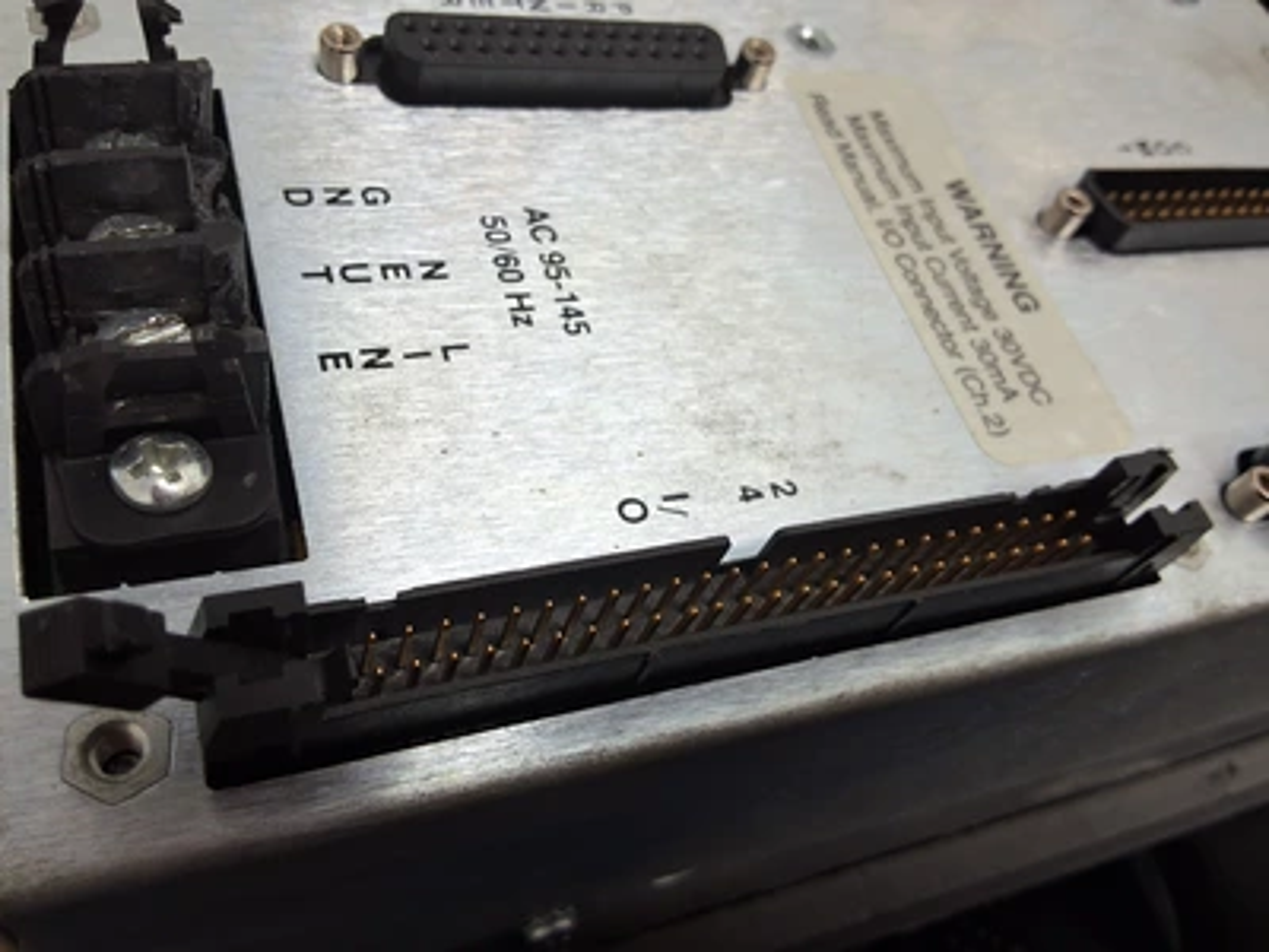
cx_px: 634
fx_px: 1026
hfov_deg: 63.4
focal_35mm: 28
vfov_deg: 49.7
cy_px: 476
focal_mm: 2.91
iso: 64
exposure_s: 1/40
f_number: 1.9
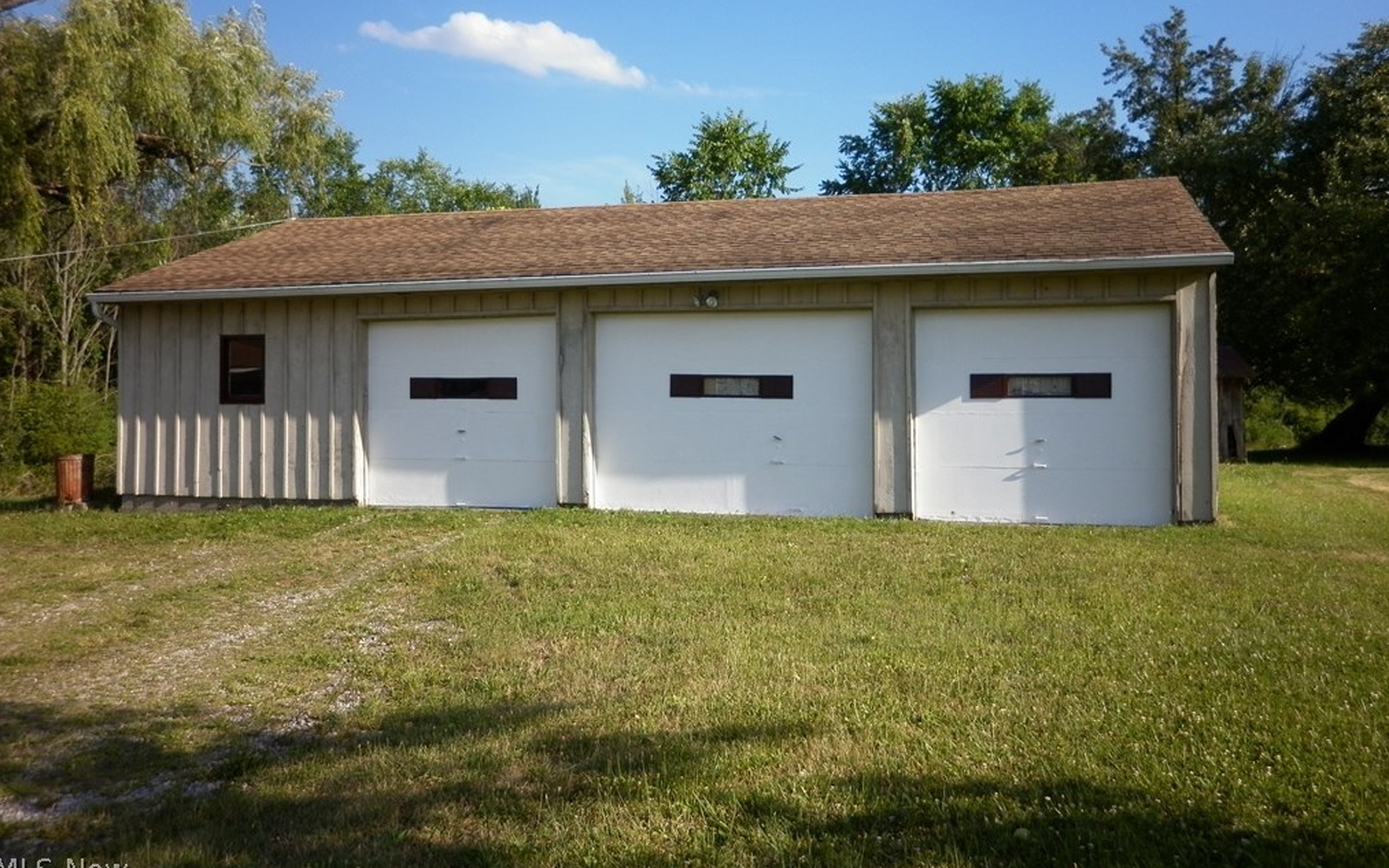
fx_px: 1136
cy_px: 366
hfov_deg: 62.9
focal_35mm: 30
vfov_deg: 41.7
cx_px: 688
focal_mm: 5
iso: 80
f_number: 2.8
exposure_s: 1/1000
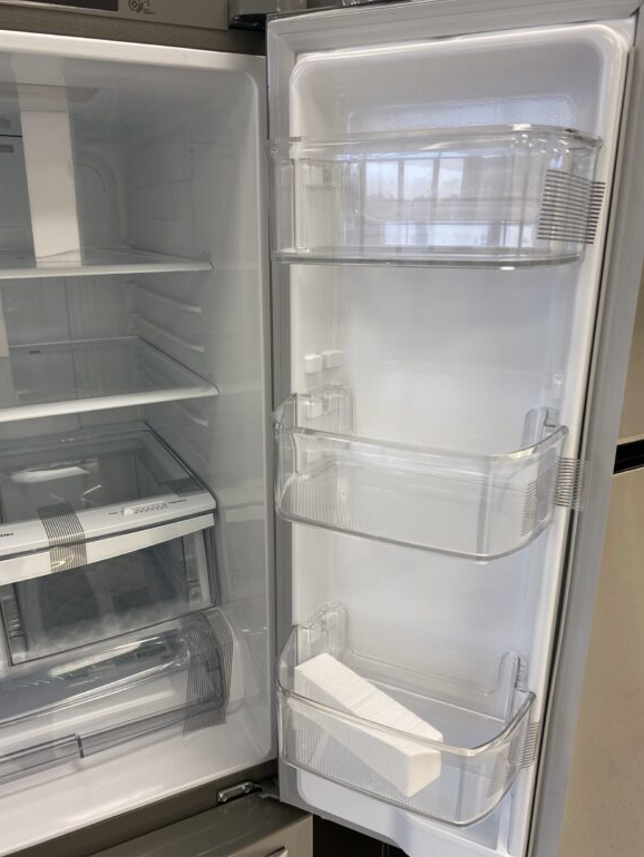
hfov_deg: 51.4
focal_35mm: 27
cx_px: 311
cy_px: 433
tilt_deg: -18.5
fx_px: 669
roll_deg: -0.1
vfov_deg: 65.3
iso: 50
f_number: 1.8
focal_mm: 4.25
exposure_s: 1/65
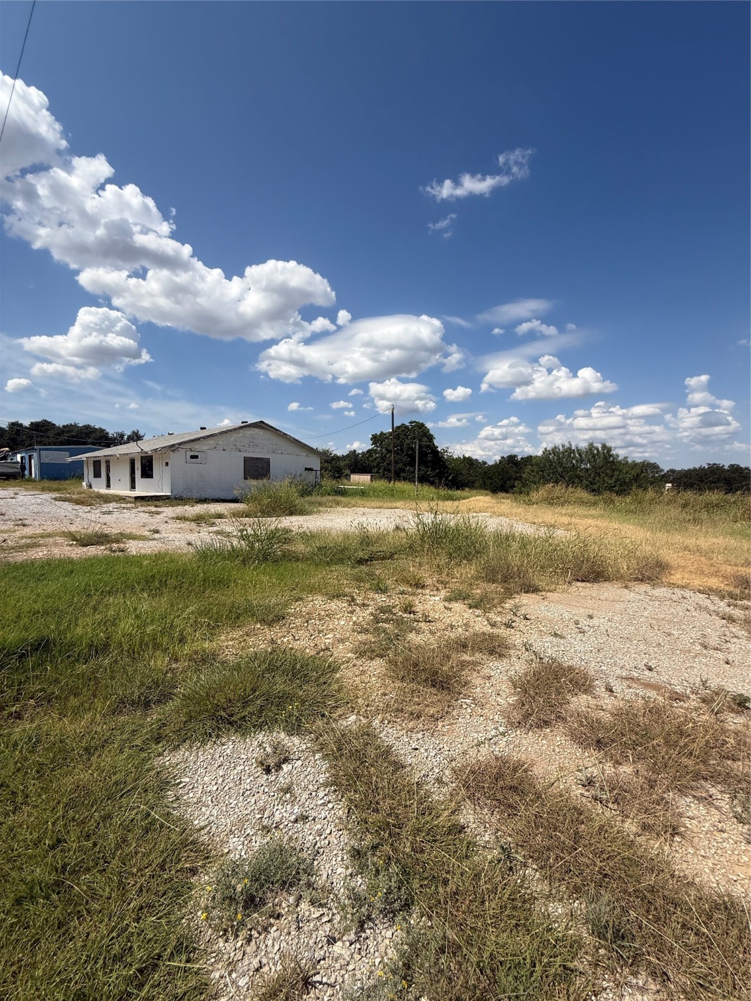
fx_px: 405
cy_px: 500
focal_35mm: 14
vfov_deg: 102.1
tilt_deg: -2.1
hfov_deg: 85.7
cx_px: 376
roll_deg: -0.6
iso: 50
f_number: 2.2
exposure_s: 1/3891
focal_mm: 2.22
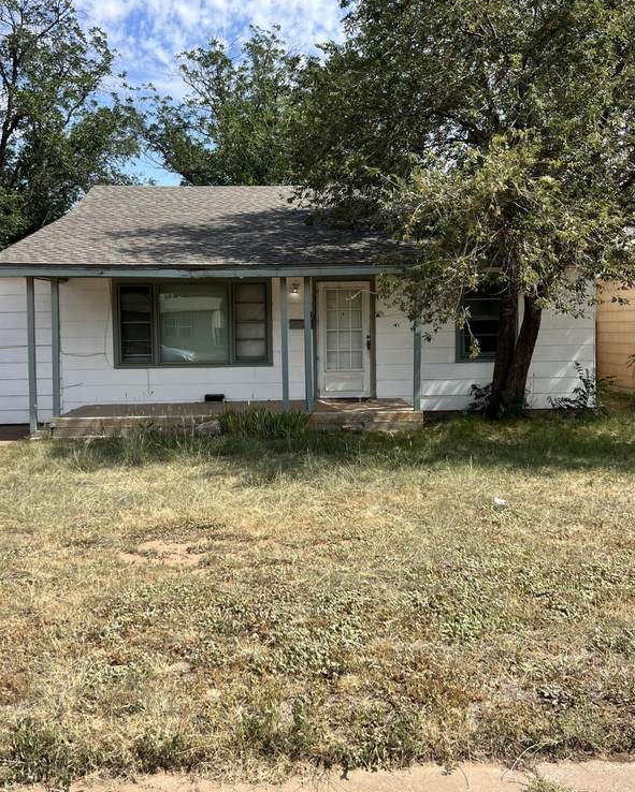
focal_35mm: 33
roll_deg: +1.6
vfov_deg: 54.1
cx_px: 301
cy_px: 363
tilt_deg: -2.7
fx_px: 775
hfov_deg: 44.6
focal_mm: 5.7
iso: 50
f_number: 1.5
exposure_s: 1/2695
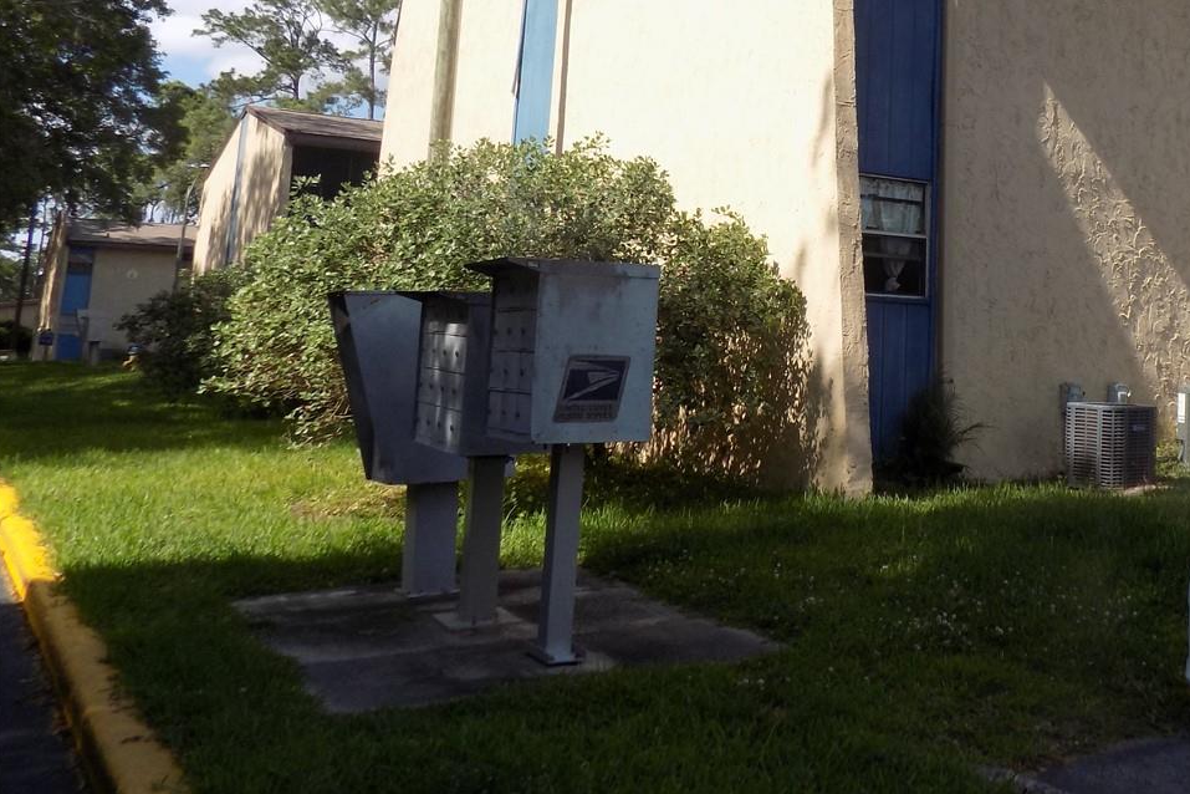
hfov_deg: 45.5
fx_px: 1322
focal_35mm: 40
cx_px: 987
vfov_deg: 32.1
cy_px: 108
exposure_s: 1/1000
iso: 80
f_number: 3.1
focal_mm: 4
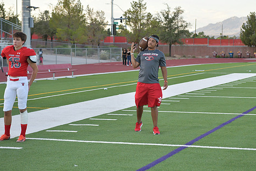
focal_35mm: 86
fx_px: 612
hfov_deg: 23.6
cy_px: 70
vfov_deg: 15.9
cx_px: 147
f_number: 3.5
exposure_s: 1/2000
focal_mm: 70
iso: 1400
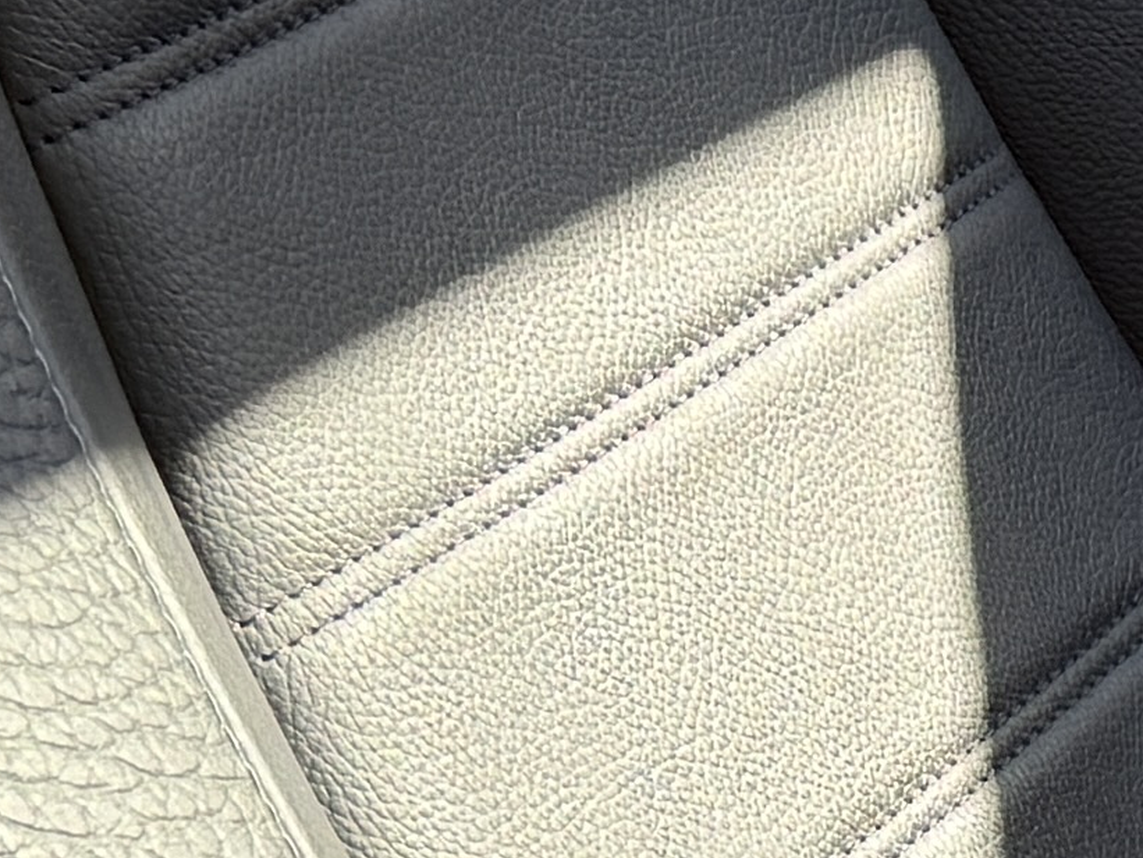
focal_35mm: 167
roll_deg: -2.8
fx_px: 5515
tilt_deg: -22.5
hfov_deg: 11.2
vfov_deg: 8.9
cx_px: 1889
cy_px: 591
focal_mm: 6.76
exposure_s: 1/121
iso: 160
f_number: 1.78
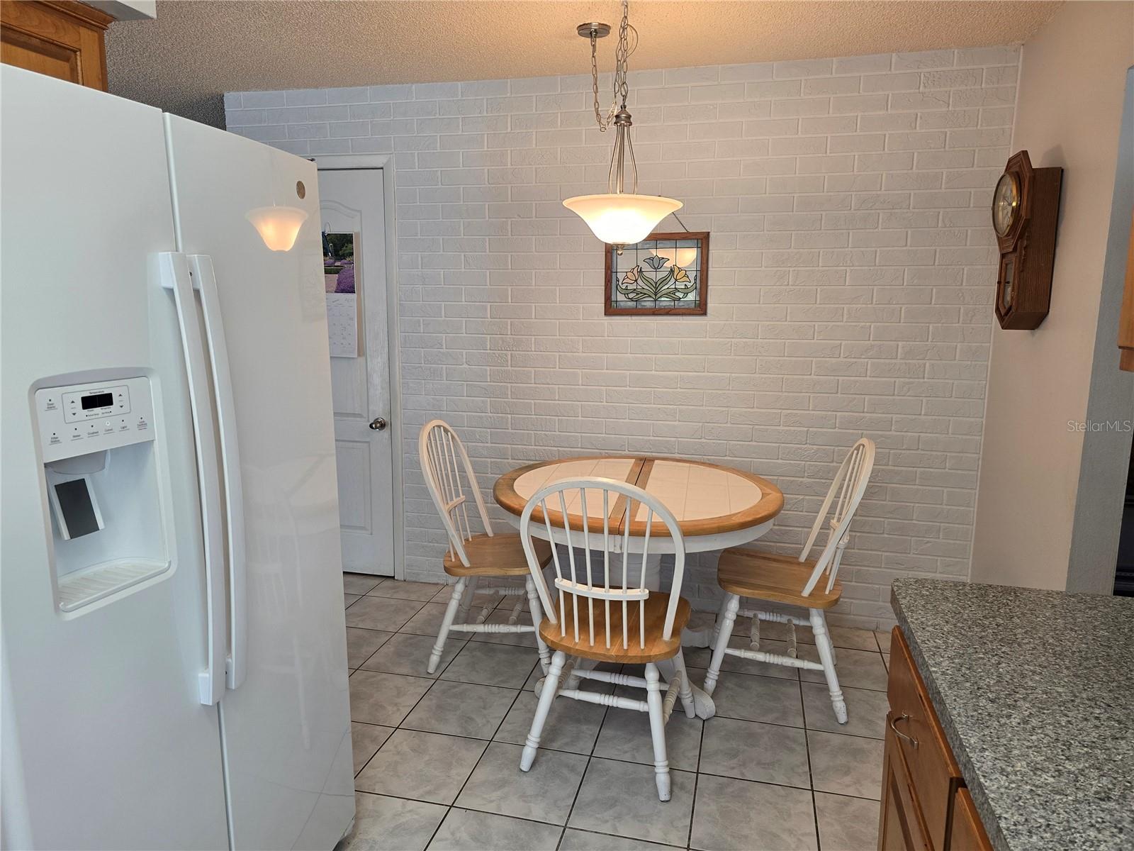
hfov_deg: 73.9
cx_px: 567
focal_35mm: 23
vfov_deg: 58.9
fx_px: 753
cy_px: 426
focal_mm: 6.3
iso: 160
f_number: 1.7
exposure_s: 1/120
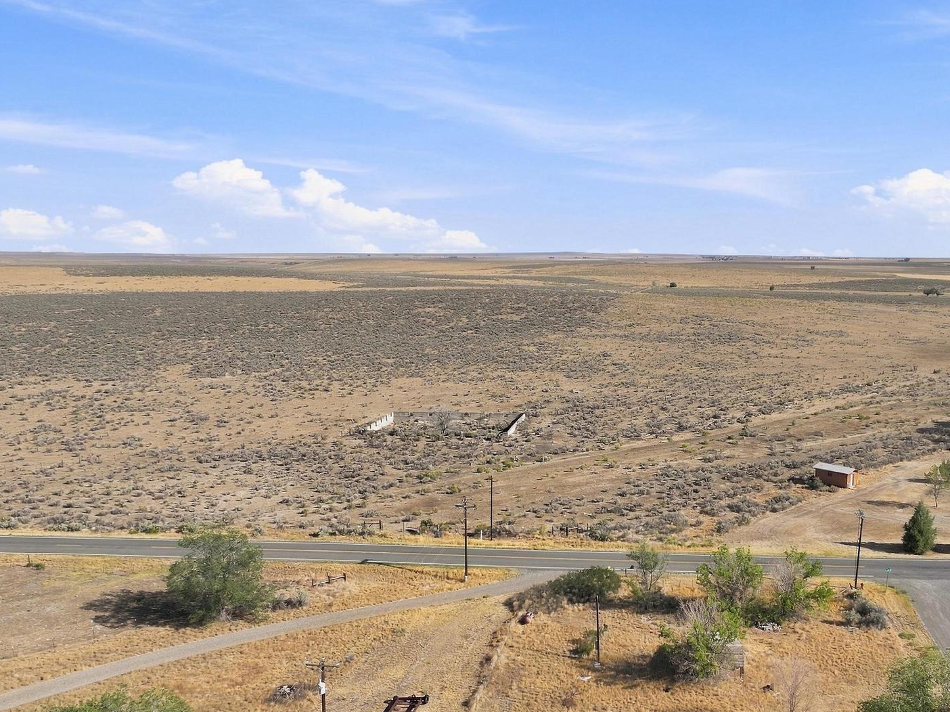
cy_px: 451
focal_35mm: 35
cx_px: 625
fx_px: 960
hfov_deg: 51.8
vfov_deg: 40.4
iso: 110
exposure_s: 1/1600
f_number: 2.8
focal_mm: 12.3
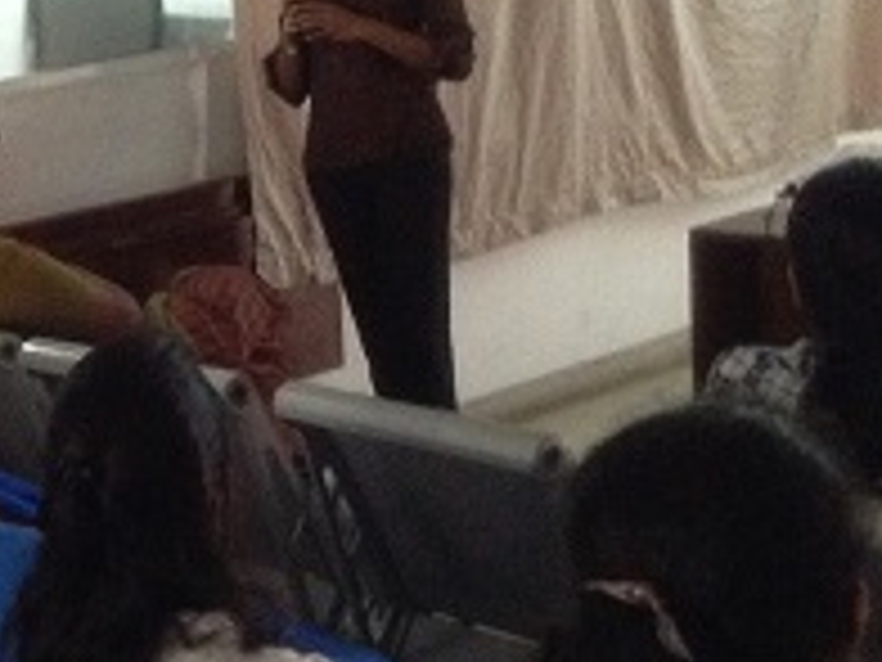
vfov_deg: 17.5
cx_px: 104
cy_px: 466
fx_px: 2140
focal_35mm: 84
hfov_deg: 22.8
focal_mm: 3.3
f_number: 2.4
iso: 320
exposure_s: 1/15
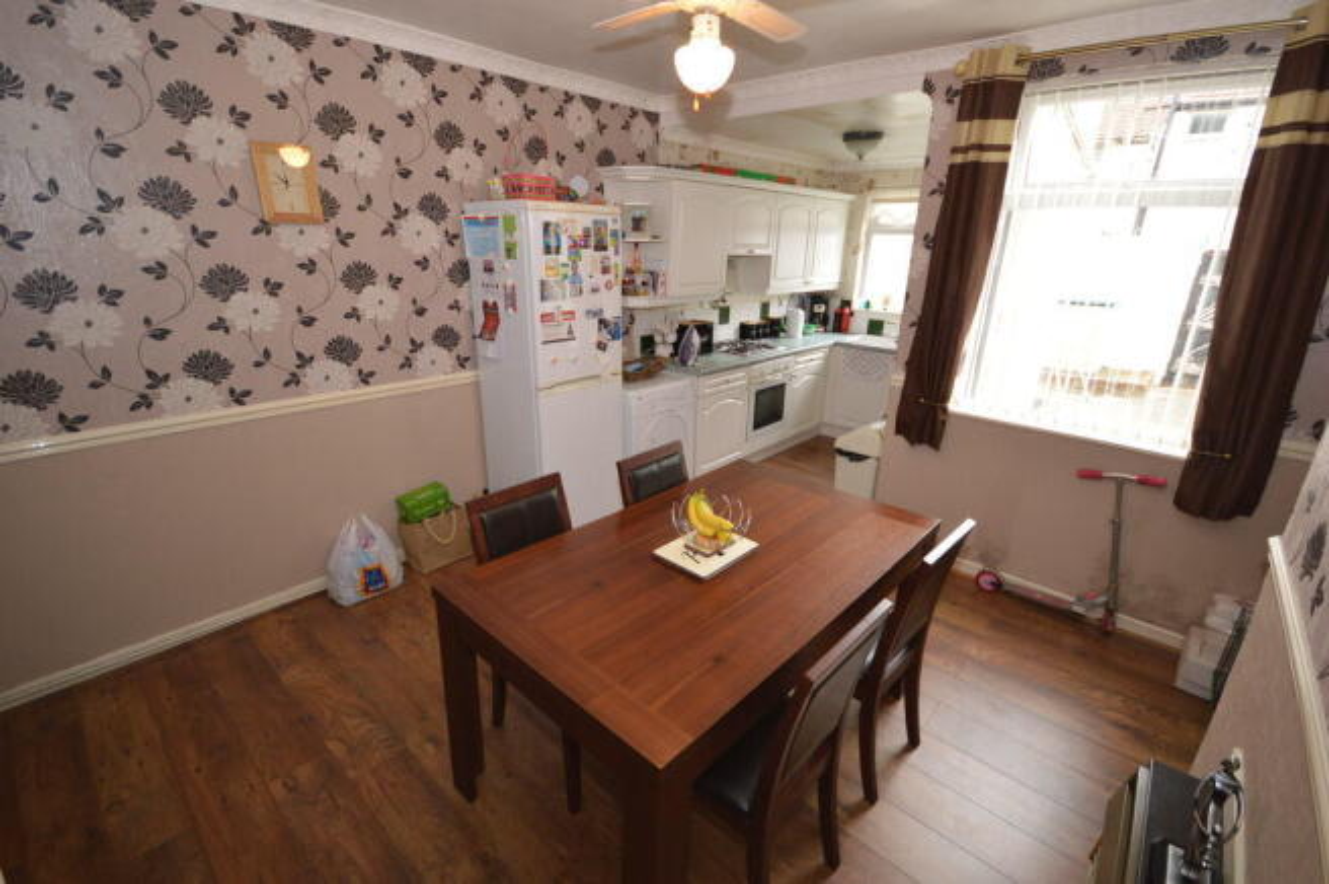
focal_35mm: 15
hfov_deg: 100.4
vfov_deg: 77.2
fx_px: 553
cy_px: 442
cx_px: 664
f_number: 4
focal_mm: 10
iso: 500
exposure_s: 1/60
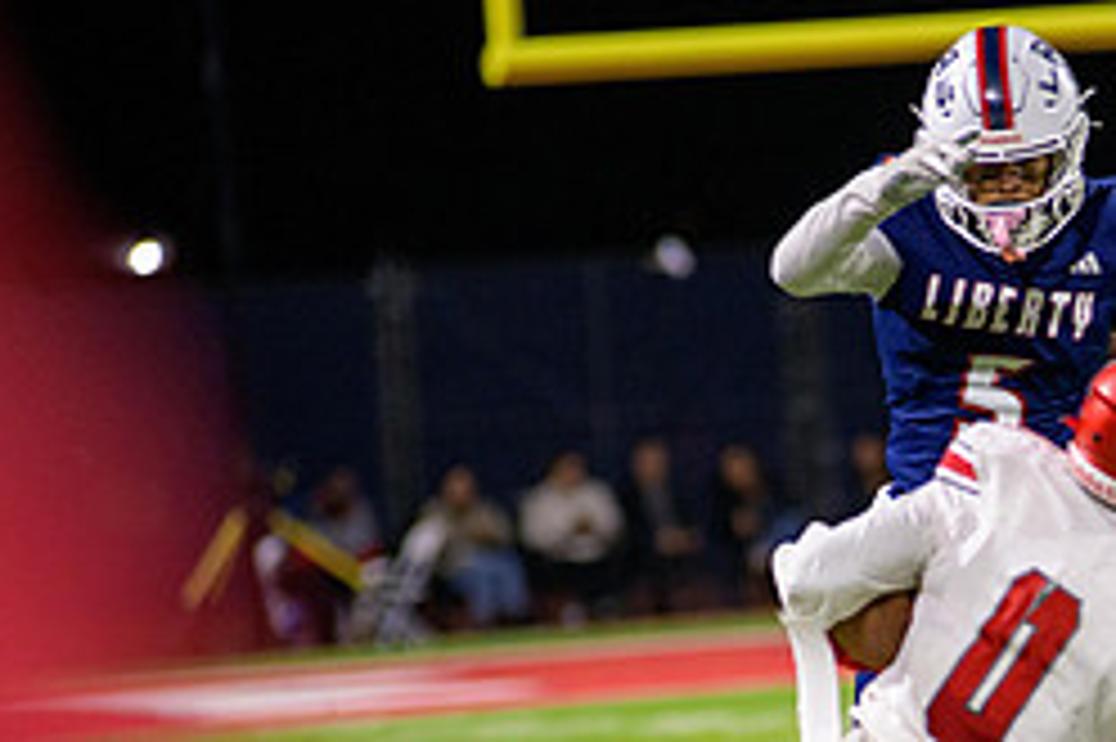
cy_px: 789
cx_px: 958
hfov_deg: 4.4
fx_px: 14498
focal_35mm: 468
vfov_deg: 2.9
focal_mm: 200
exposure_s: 1/320
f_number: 2.8
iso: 2000
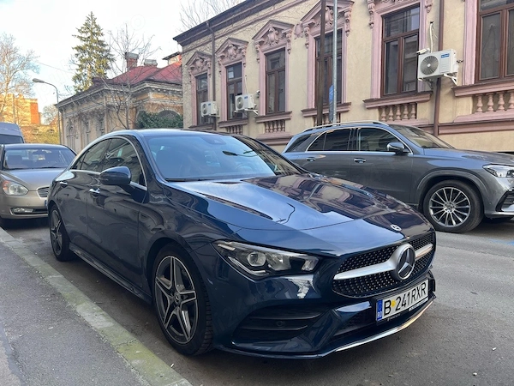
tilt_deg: -4.7
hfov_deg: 67.3
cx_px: 257
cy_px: 193
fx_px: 386
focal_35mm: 26
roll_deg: +1.0
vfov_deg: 53.1
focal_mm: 5.7
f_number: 1.5
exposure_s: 1/164
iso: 40
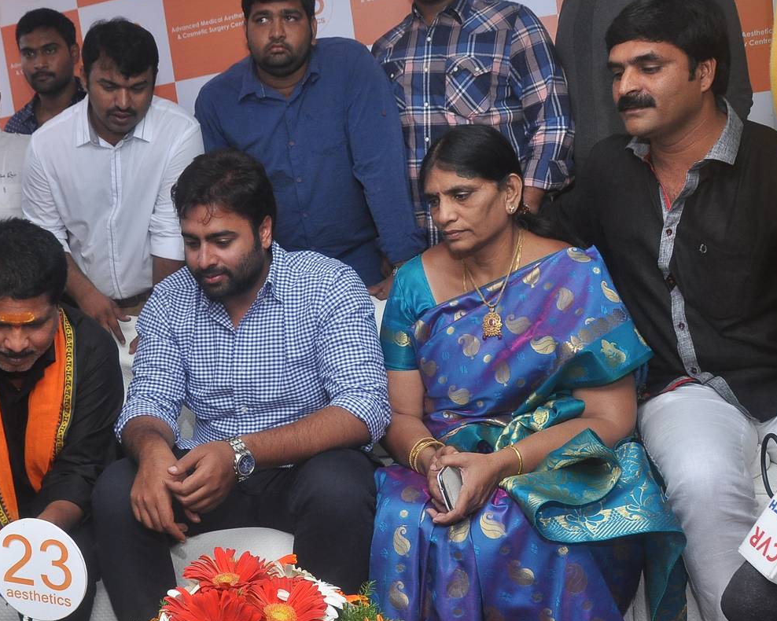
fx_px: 943
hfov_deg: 44.2
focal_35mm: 41
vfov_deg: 36.4
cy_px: 361
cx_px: 260
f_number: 8
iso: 800
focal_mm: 18
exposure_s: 1/125
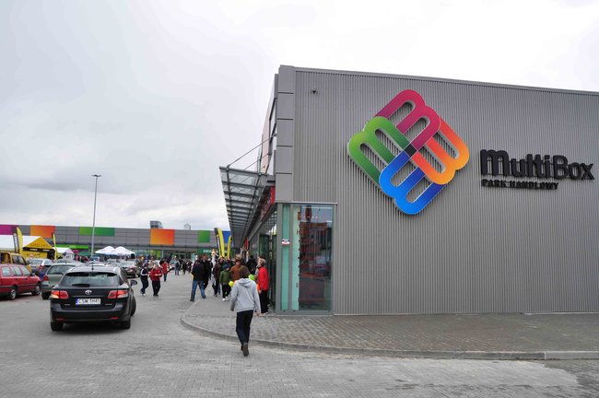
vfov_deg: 47.8
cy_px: 199
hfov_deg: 67.4
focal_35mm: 27
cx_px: 300
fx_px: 449
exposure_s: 1/250
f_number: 10
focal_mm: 18
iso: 200
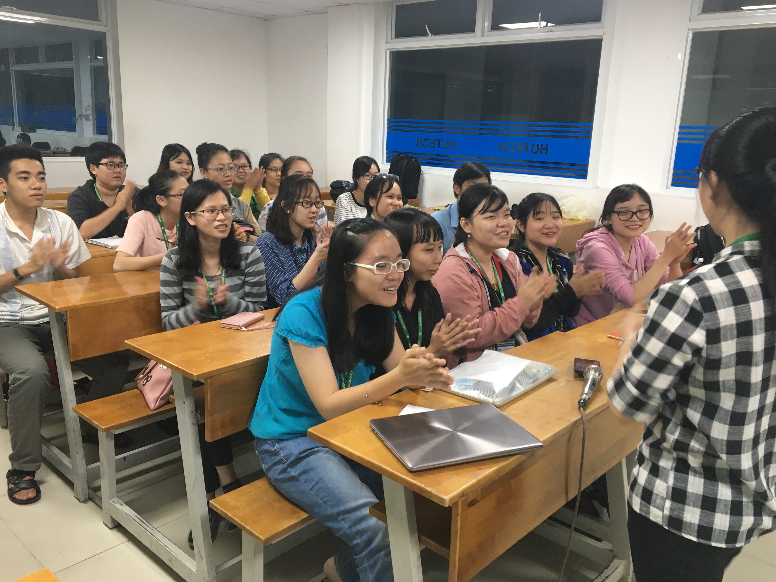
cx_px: 387
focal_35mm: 30
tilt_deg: -13.1
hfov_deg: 60.0
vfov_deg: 46.8
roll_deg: -2.0
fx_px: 672
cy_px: 284
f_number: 2.2
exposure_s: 1/33
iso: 100
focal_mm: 4.15
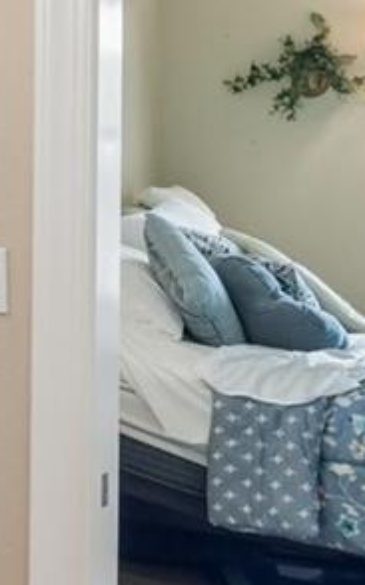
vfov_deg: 23.0
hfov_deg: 9.4
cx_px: -888
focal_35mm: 89
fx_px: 1417
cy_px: 134
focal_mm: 16
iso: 400
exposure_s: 1/15
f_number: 8
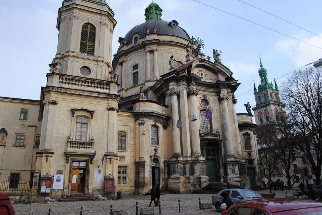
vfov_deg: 48.1
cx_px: 161
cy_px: 108
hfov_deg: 67.3
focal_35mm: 27
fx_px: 242
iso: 100
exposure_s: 1/200
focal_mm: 18
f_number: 7.1
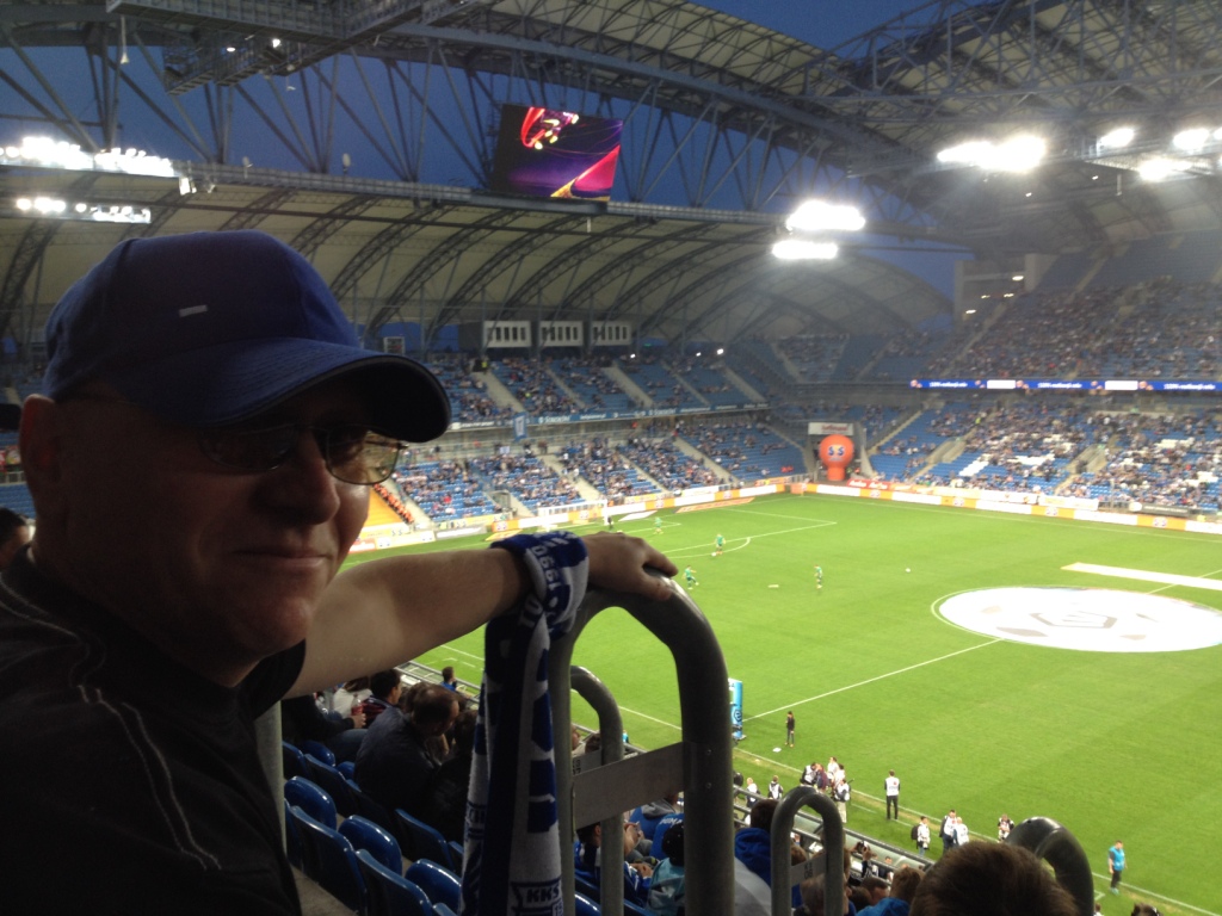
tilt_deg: -6.5
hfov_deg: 52.6
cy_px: 458
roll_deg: +0.7
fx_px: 1236
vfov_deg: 40.7
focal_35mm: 35
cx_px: 611
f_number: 2.4
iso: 50
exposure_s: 1/24
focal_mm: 4.28
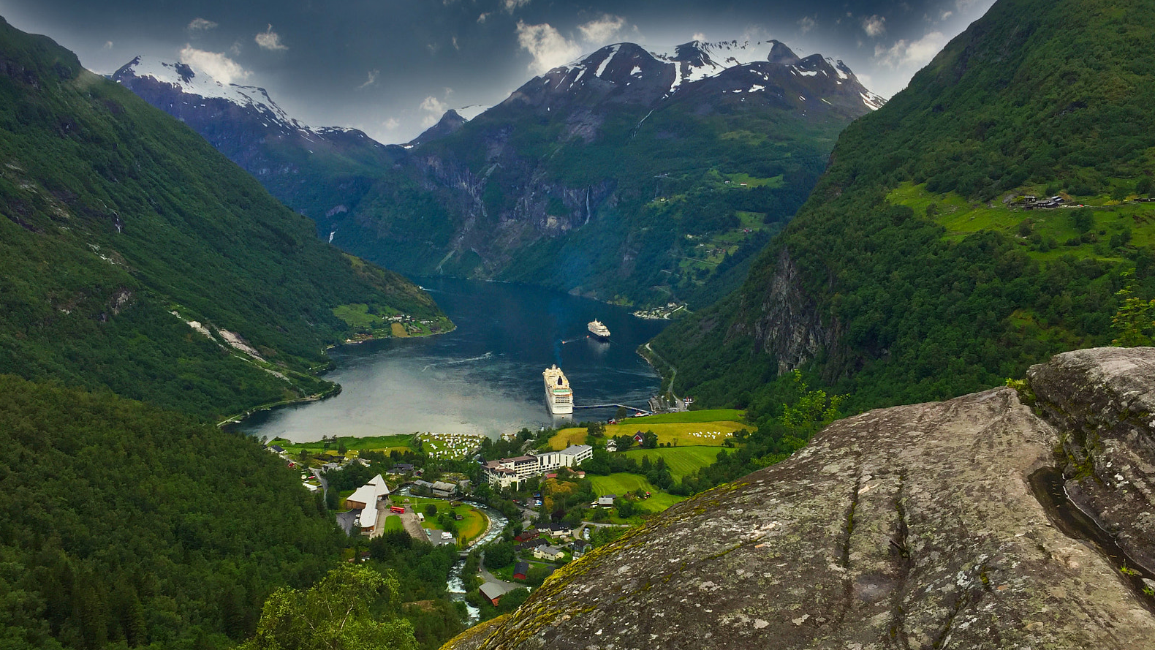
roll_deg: -0.9
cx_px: 582
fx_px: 980
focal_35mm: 32
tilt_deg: -9.9
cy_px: 390
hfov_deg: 61.0
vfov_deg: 36.6
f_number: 2.2
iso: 32
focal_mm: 4.15
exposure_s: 1/628
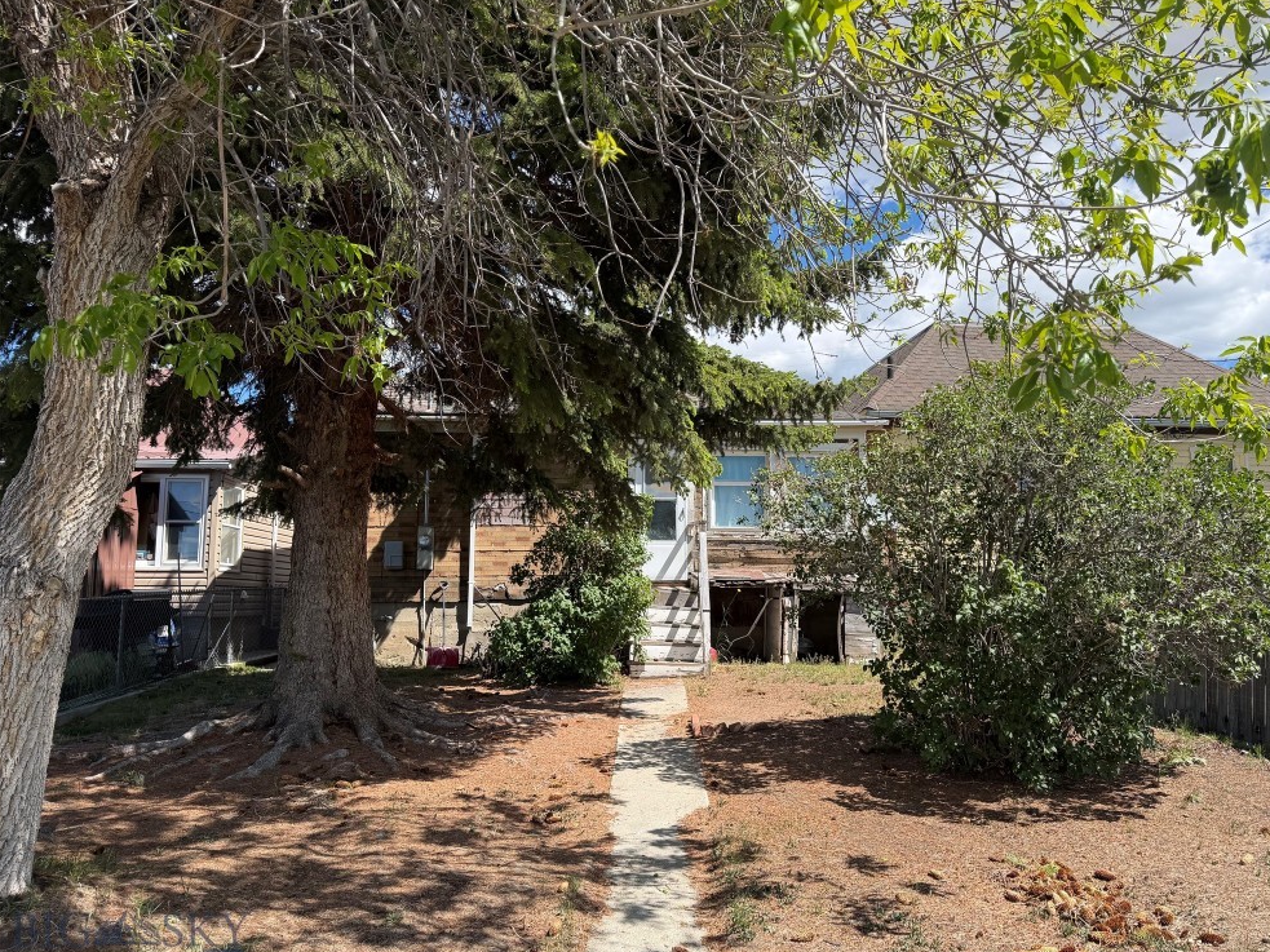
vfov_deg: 54.9
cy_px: 490
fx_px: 917
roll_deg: -0.1
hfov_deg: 69.4
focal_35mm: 25
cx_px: 660
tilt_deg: +7.3
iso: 100
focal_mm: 6.76
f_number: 1.78
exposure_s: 1/2445
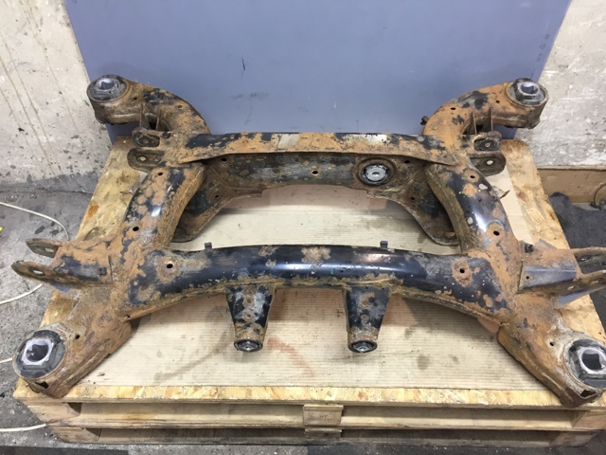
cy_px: 228
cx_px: 303
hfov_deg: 61.7
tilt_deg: -48.9
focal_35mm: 29
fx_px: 508
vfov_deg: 48.2
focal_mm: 4.15
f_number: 2.2
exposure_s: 1/33
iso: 100
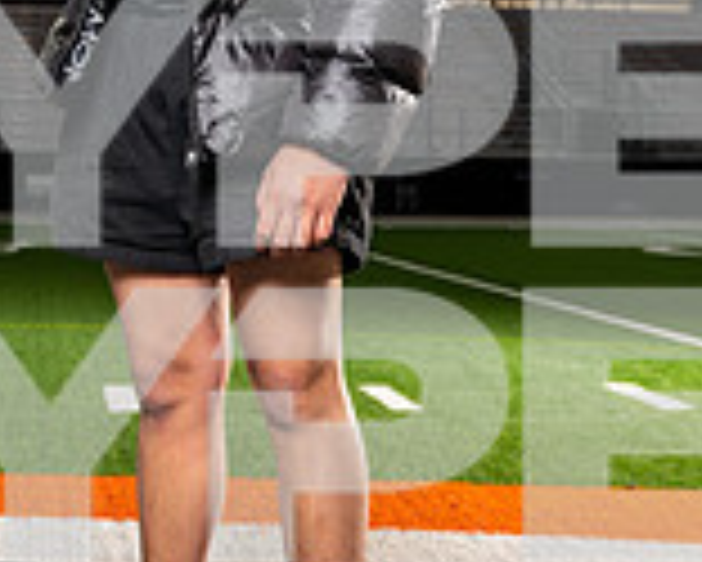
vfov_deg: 18.8
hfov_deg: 23.3
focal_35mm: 81
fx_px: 1684
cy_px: 112
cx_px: 166
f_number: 4.5
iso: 160
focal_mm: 30
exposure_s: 1/250
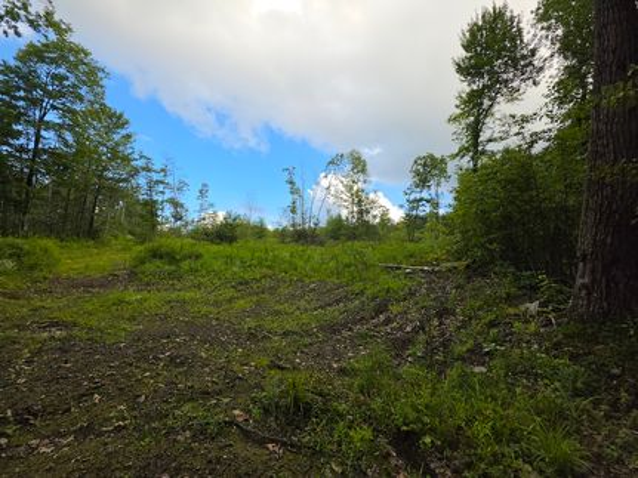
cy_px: 239
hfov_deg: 106.2
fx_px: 240
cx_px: 319
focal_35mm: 13
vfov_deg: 89.9
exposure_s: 1/794
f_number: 1.9
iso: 32
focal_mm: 2.2
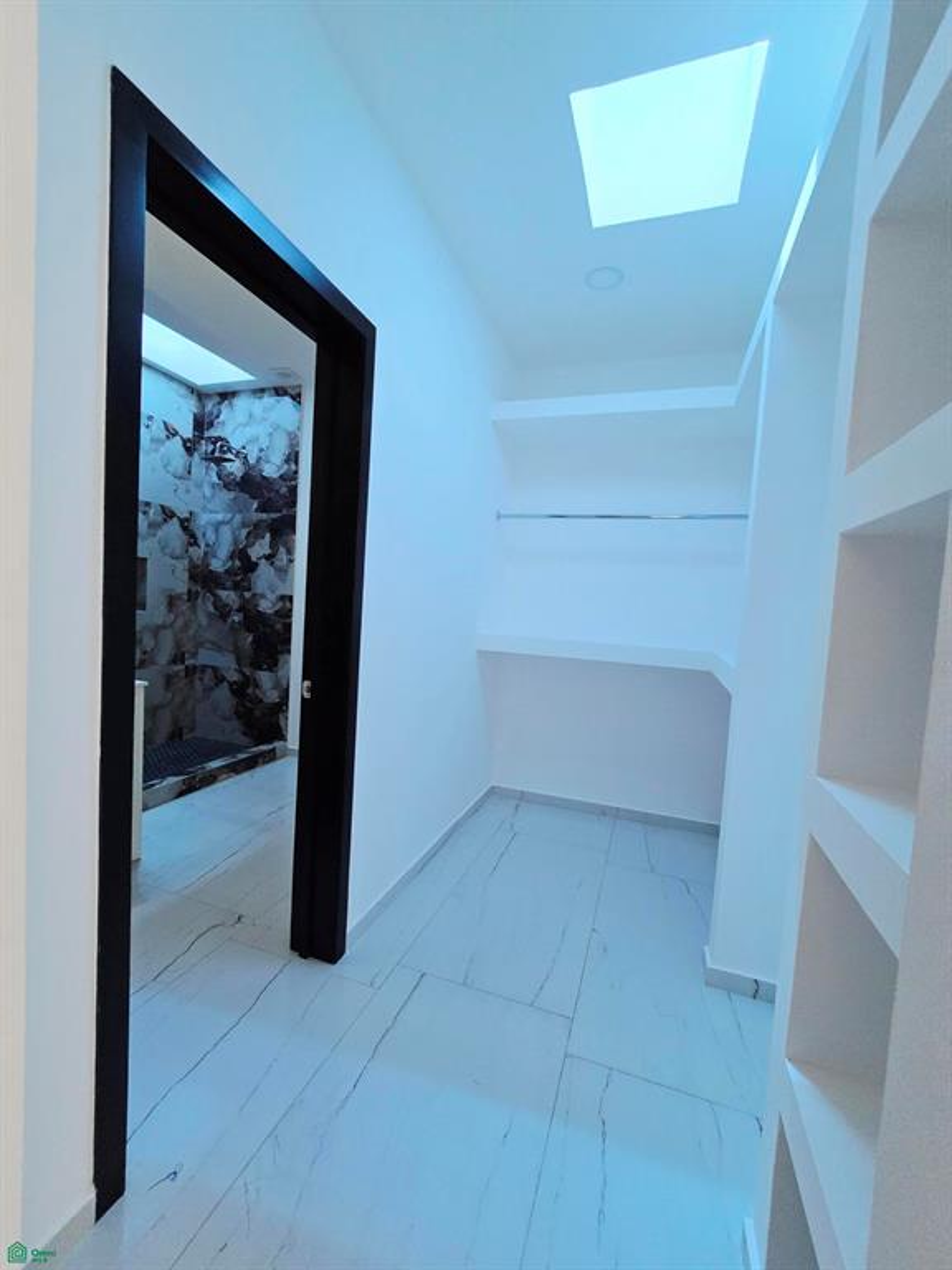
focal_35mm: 13
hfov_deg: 89.9
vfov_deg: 106.2
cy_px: 635
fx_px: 477
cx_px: 476
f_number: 2.2
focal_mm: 2.2
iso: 200
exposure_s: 1/359
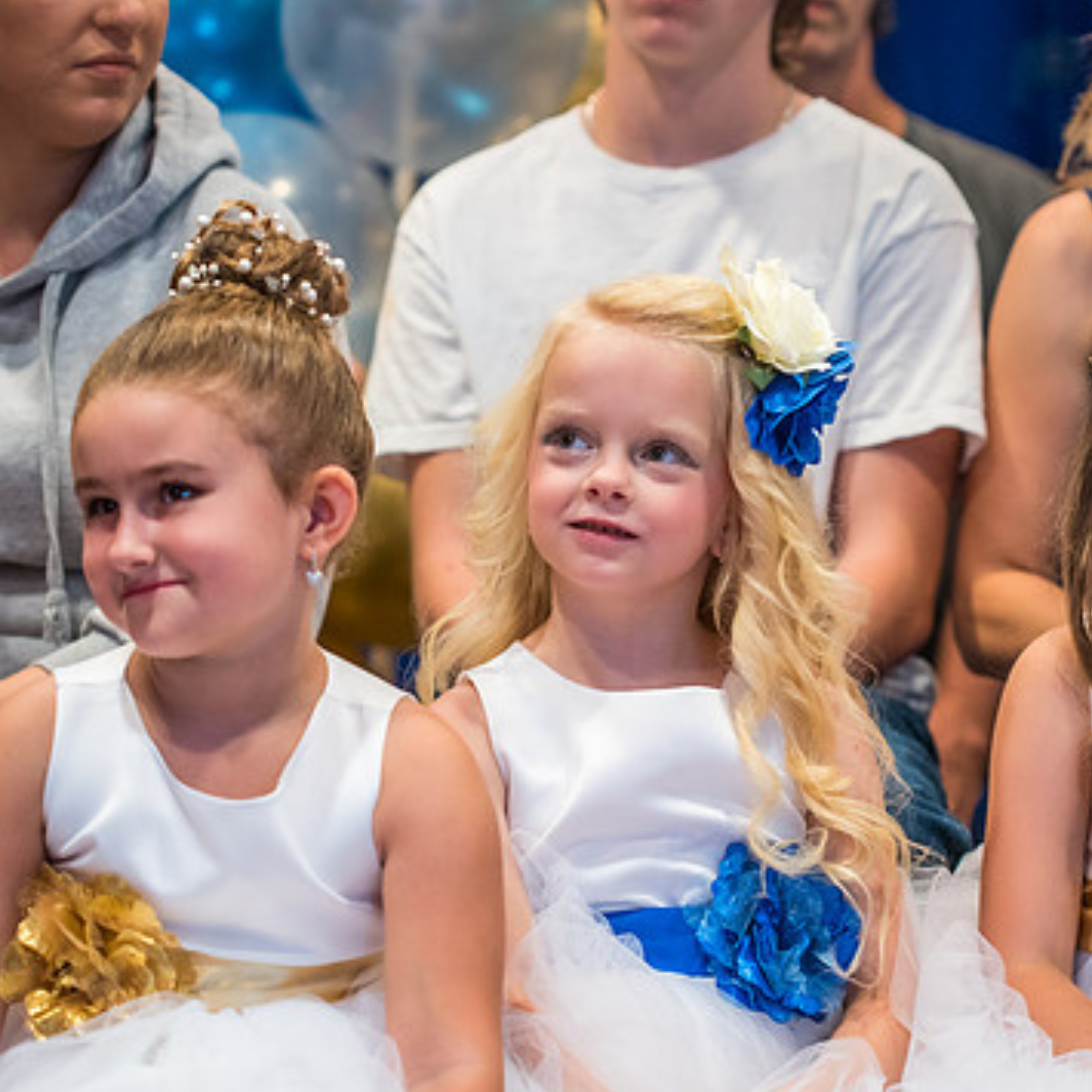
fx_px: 4961
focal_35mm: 139
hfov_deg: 12.5
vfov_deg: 12.6
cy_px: 506
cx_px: 738
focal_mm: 100
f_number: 3.2
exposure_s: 1/80
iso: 1600
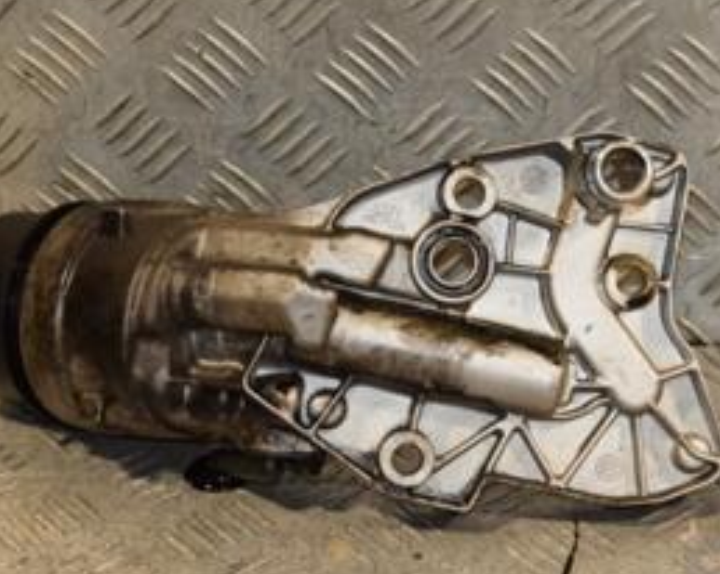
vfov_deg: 11.8
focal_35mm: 131
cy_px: 206
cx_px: 631
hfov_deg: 14.6
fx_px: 2789
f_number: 4.8
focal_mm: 40
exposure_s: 1/160
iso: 800
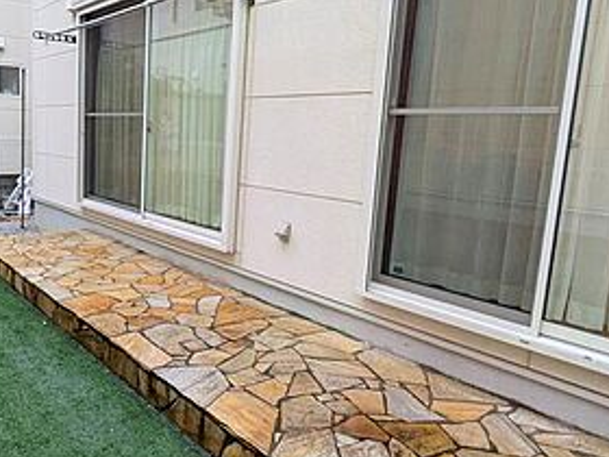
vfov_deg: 46.7
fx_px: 528
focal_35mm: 30
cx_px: 159
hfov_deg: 57.2
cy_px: 205
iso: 50
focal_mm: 1.83
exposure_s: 1/146
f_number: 2.2
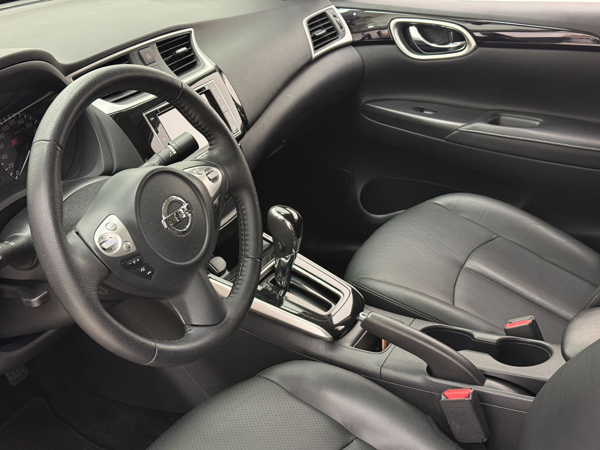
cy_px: 225
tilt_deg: -25.5
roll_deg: +0.5
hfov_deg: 39.7
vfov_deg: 30.3
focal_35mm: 48
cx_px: 300
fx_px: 832
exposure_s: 1/40
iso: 250
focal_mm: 6.76
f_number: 1.78
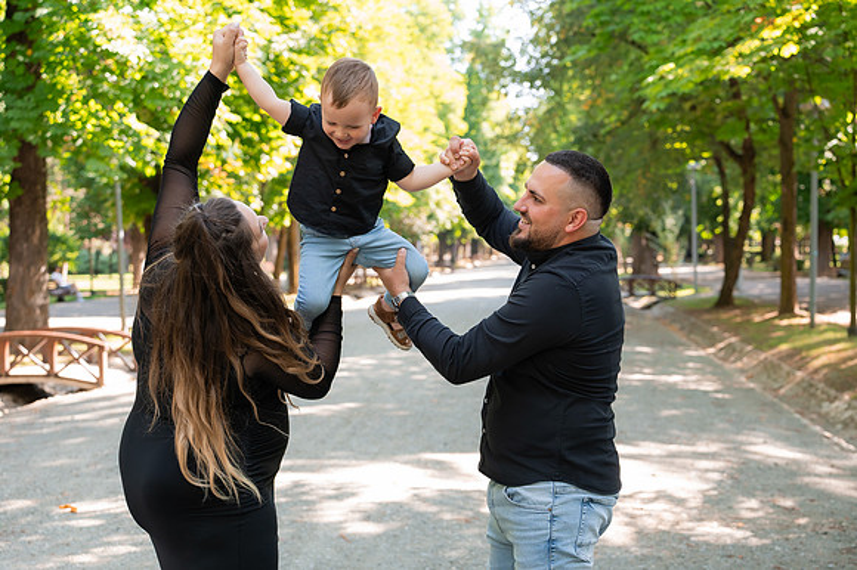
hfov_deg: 39.2
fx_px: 1204
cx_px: 428
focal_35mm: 51
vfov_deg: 26.6
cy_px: 343
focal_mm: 42
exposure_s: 1/320
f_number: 3.2
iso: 400
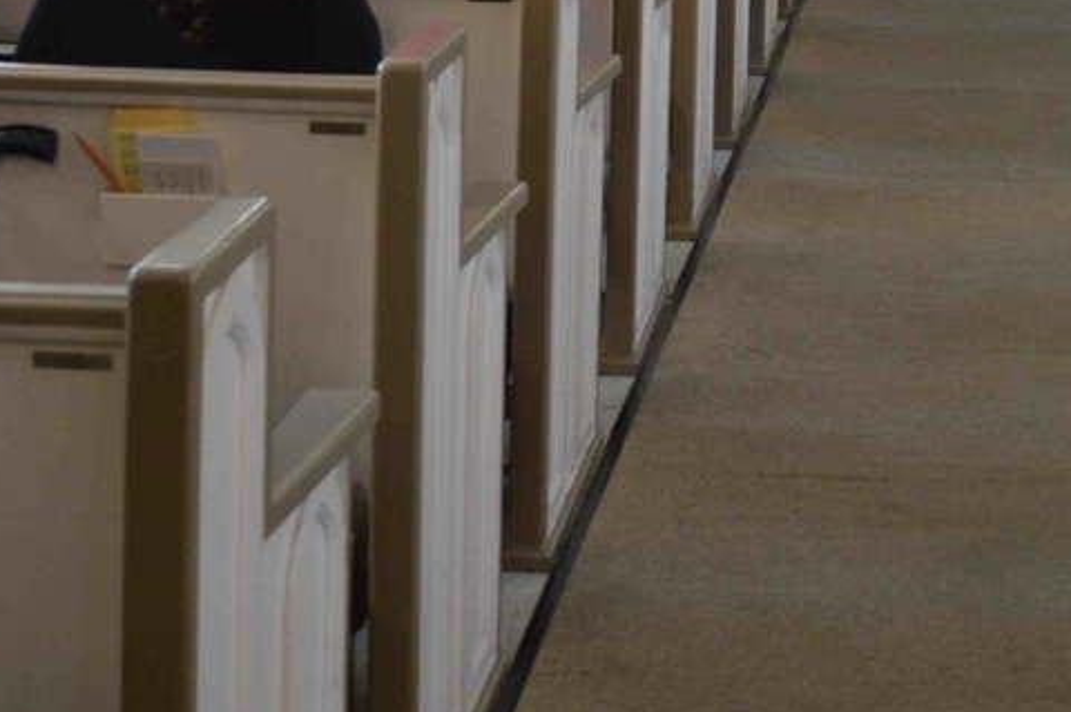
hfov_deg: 21.9
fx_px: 2675
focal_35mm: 90
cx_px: 1035
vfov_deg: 14.1
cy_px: -395
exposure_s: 1/80
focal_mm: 18
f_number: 4.5
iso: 400
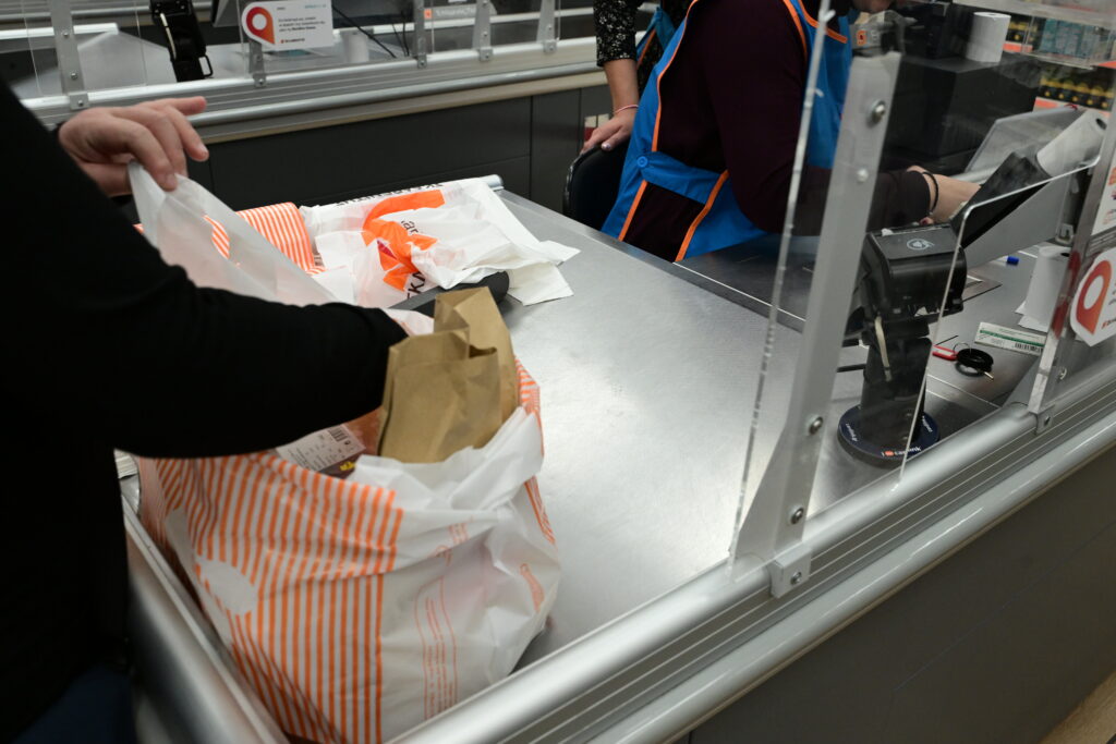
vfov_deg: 41.1
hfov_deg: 58.7
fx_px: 992
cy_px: 372
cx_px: 558
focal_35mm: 32
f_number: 6.3
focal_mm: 32
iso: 3200
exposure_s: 1/500
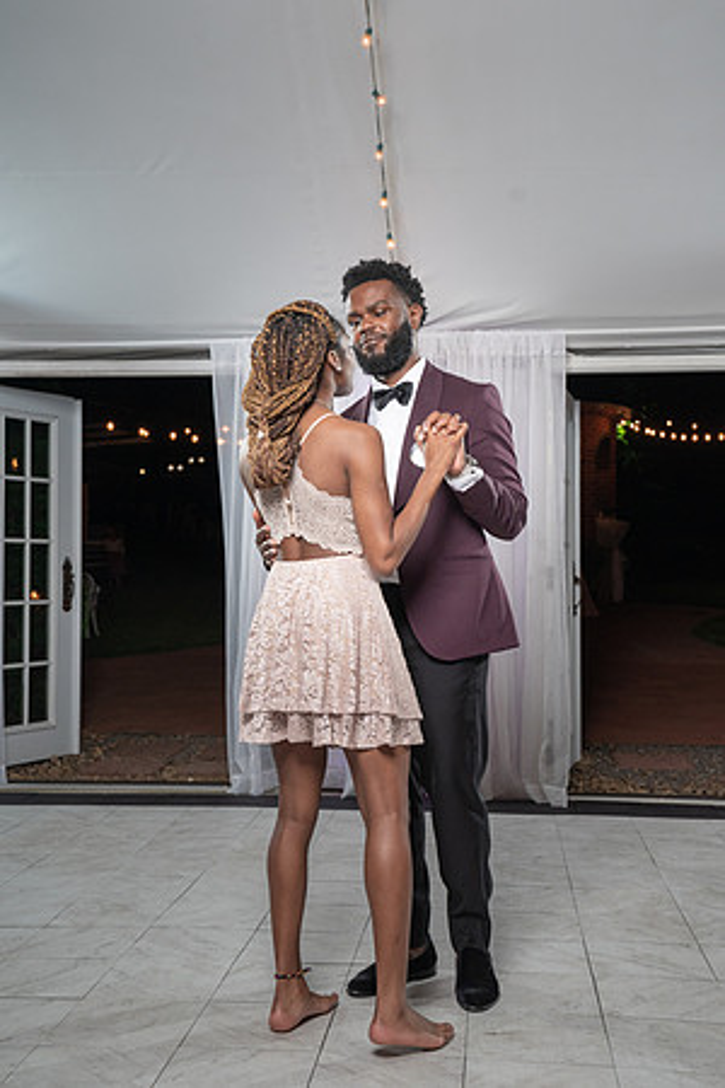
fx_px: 1329
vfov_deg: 44.5
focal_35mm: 44
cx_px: 362
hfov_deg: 30.5
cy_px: 544
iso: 1000
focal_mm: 44
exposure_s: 1/200
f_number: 5.6
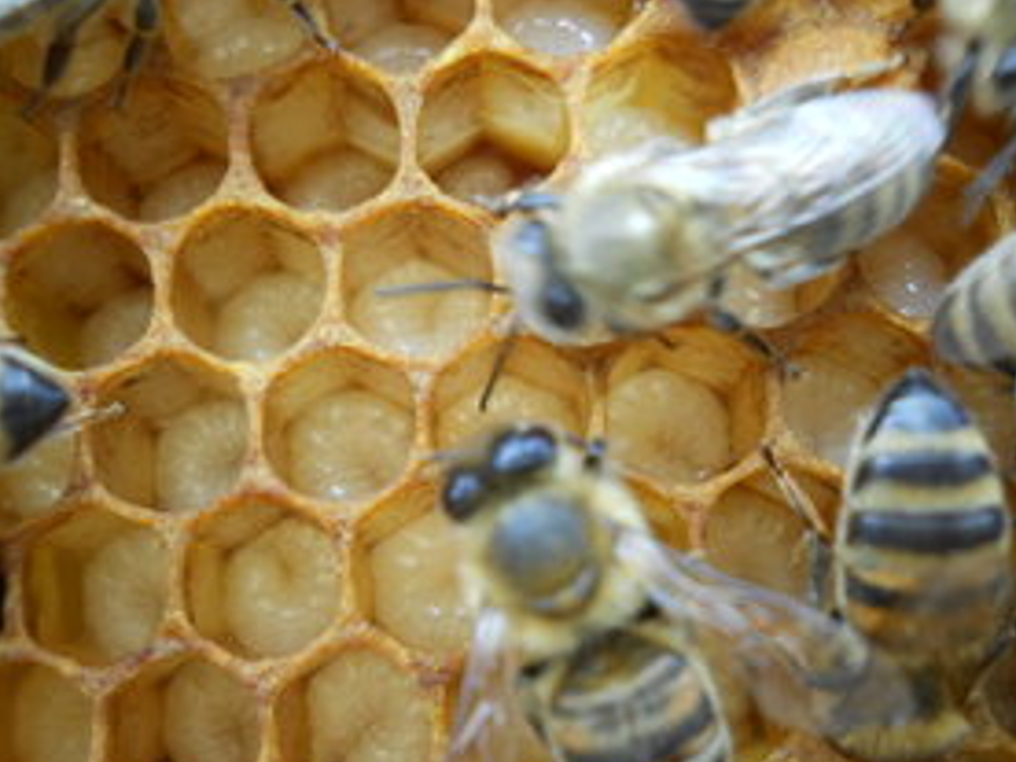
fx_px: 1526
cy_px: 473
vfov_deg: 27.9
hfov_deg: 36.8
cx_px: 548
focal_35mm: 52
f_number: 3.1
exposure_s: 1/30
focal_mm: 6.72
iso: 80
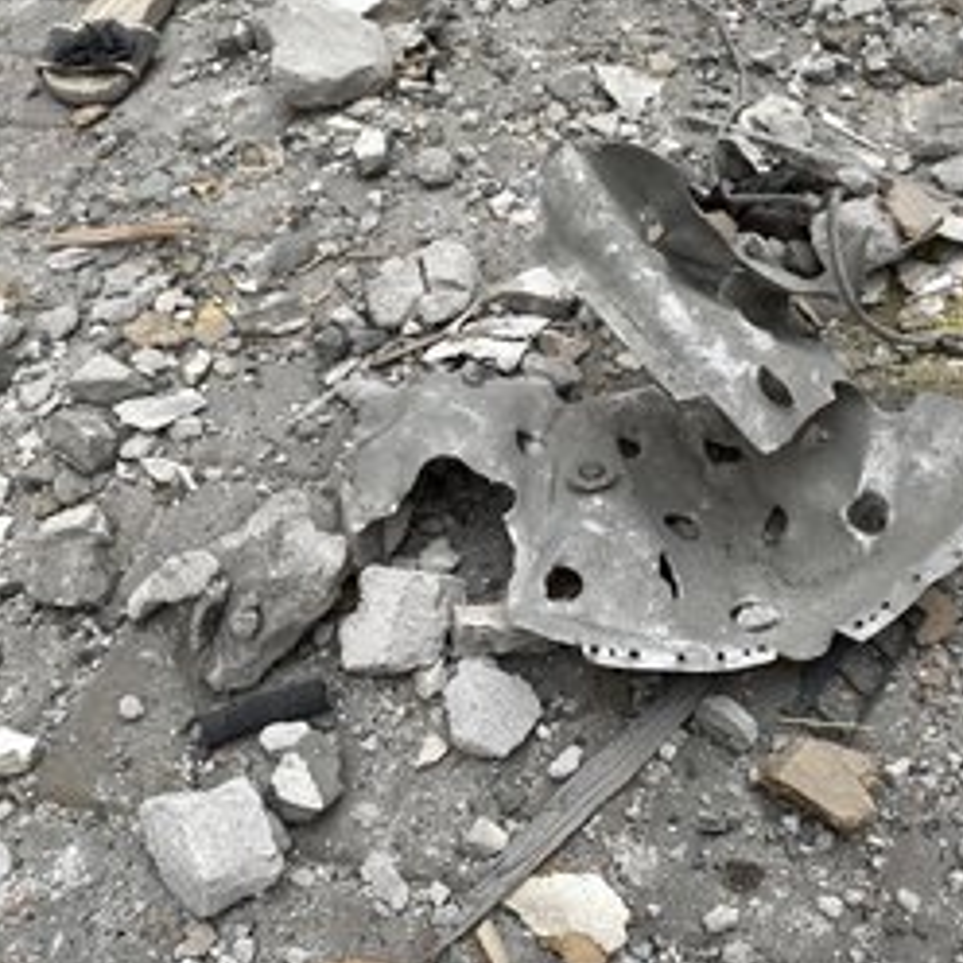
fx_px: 1165
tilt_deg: -44.9
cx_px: 641
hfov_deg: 44.3
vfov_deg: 44.9
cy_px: 435
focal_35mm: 37
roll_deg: +3.5
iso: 32
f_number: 1.8
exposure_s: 1/122
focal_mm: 4.25
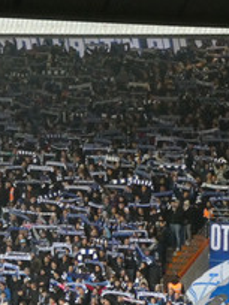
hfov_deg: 5.2
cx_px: -43
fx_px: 2496
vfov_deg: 7.0
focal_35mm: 283
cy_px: 178
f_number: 4.9
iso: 800
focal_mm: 16.1
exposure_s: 1/80
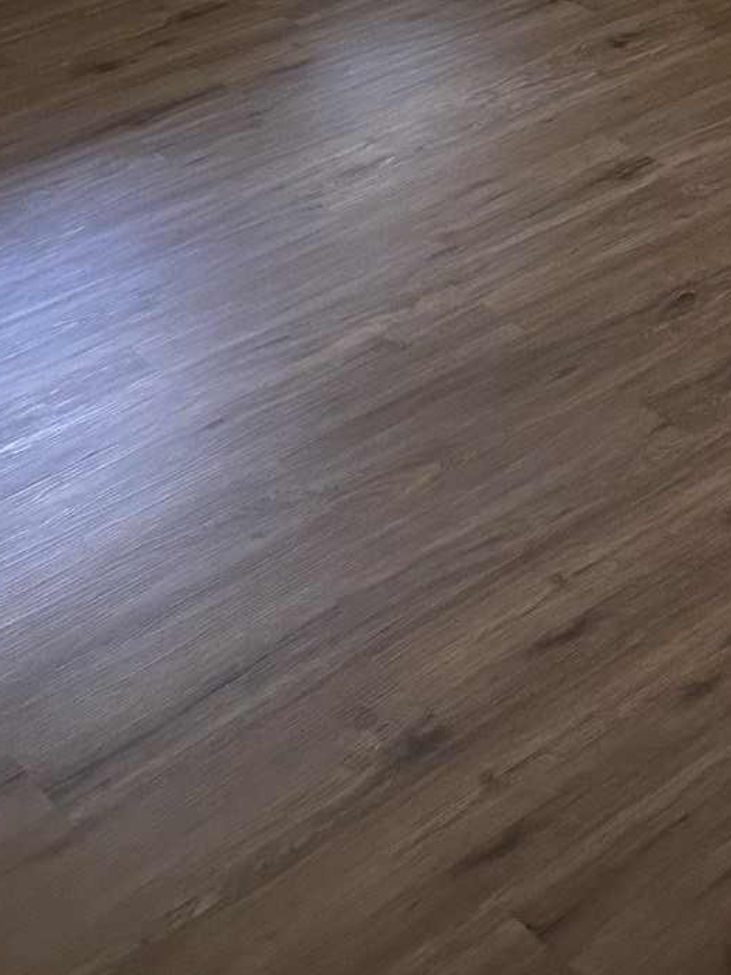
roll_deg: -0.3
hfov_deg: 20.7
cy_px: -386
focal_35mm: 71
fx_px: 1999
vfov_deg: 23.3
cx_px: 254
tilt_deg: -9.4
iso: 400
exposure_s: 1/60
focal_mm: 6.86
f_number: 1.78
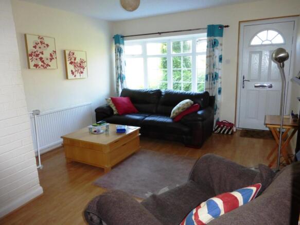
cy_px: 112
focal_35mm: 25
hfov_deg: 69.4
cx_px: 150
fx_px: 217
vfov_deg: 54.9
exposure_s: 1/60
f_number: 3.3
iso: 400
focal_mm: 4.3
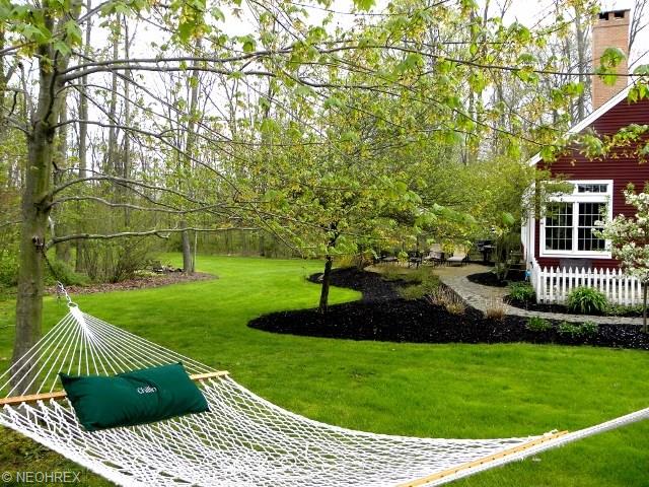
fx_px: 544
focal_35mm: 29
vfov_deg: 48.2
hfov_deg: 61.7
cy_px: 244
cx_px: 324
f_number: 3.2
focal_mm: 5.2
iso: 64
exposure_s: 1/82.7
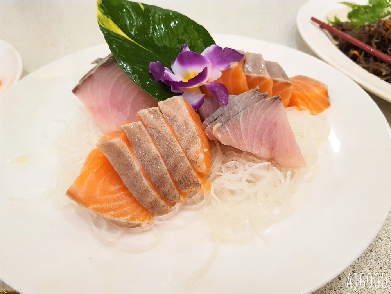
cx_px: 196
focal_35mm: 26
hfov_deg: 67.3
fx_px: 294
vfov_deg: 53.1
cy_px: 147
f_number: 1.7
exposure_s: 1/120
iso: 250
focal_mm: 4.32
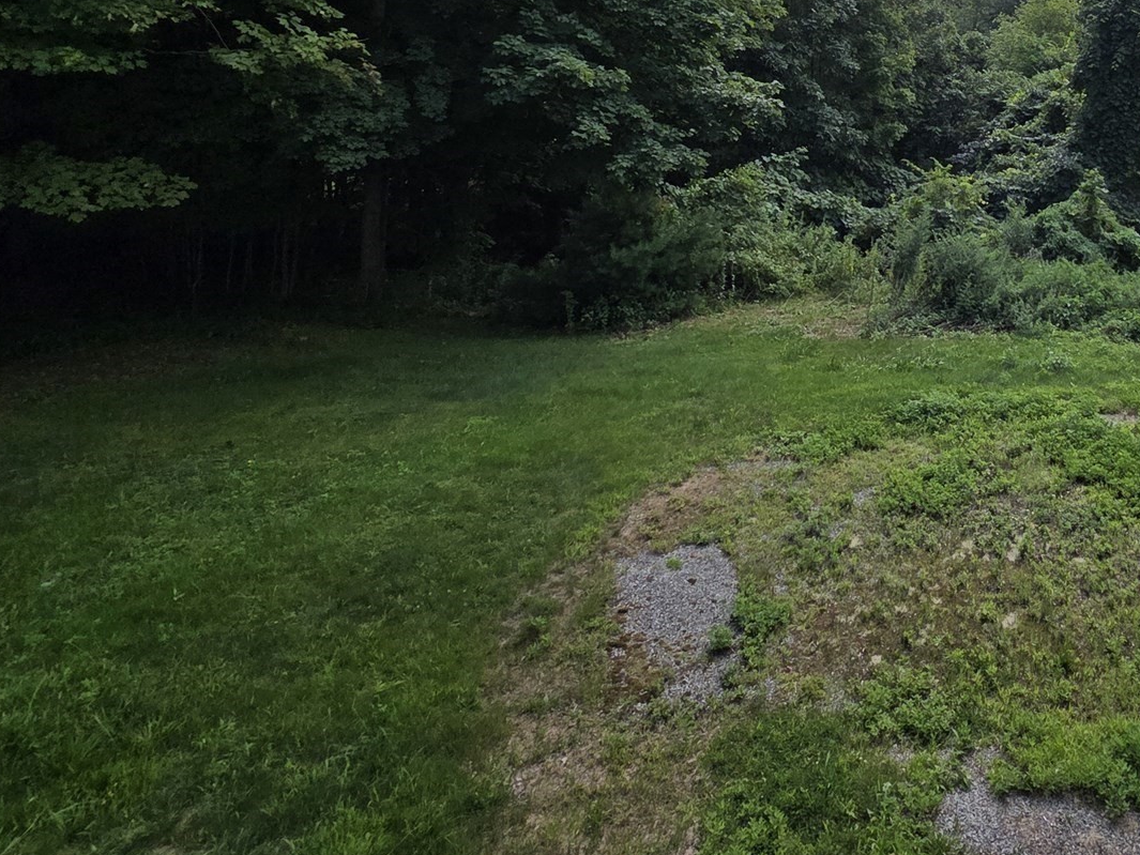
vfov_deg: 49.4
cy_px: 100
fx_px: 823
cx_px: 1015
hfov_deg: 59.6
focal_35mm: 25
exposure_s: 1/1789
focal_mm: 2.2
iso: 50
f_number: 2.2
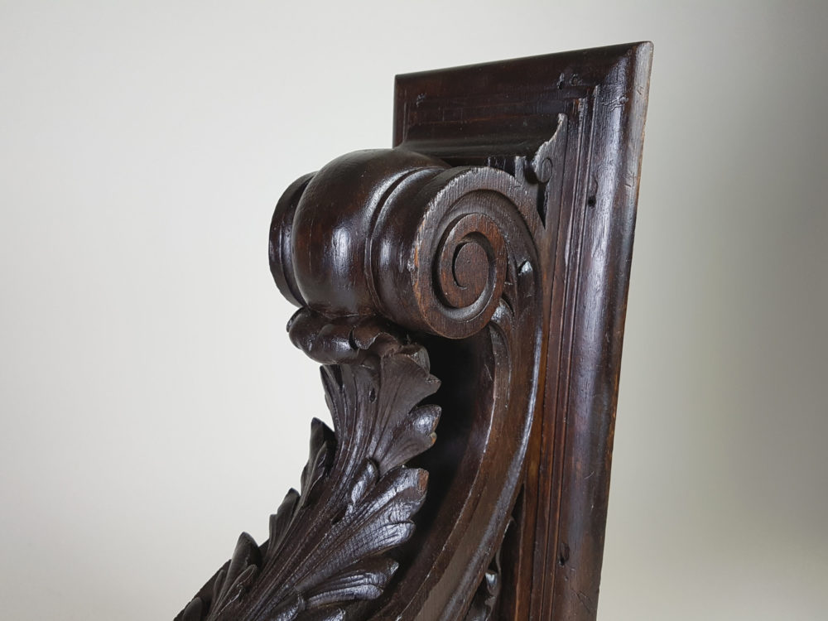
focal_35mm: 26
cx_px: 414
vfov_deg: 53.1
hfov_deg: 67.3
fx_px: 622
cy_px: 310
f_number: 1.7
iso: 100
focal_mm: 4.2
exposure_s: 1/50
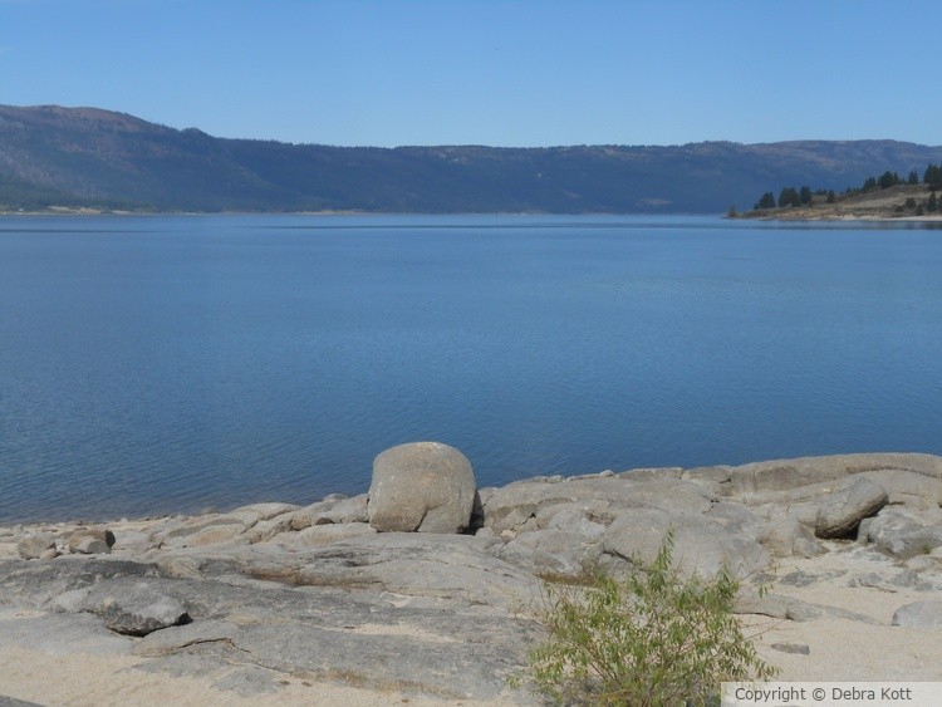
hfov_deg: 38.9
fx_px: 1334
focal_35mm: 49
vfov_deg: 29.7
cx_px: 471
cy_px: 354
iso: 80
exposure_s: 1/800
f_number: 4.8
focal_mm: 8.8
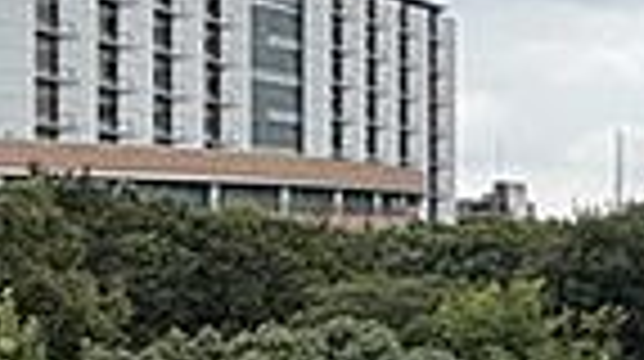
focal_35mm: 64
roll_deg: +0.8
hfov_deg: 23.4
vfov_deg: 18.7
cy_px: 238
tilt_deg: +0.7
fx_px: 1091
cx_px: 1054
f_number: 2.2
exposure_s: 1/770
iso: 32
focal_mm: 2.22
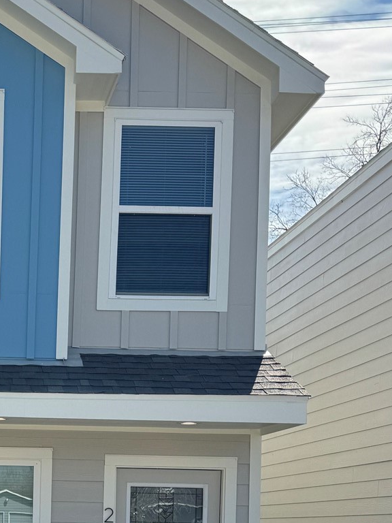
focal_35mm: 64
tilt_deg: +0.4
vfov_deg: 28.6
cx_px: -78
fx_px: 966
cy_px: 509
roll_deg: -1.3
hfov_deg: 21.3
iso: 80
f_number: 1.78
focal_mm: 6.86
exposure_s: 1/4049
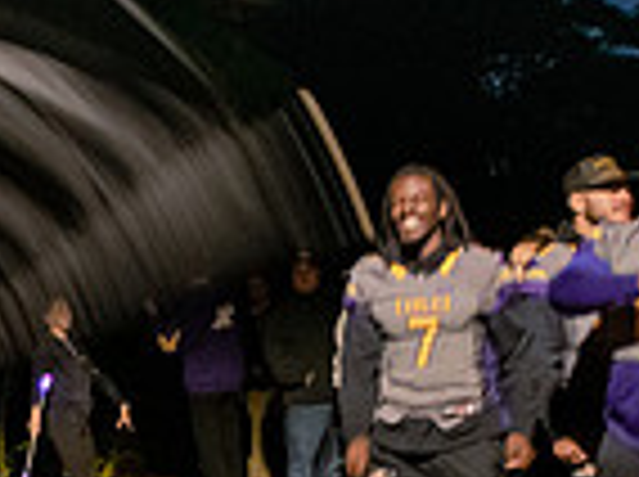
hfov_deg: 26.2
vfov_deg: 21.5
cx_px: -104
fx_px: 1235
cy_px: 398
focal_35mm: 67
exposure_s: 1/40
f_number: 5
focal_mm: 17
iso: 5000
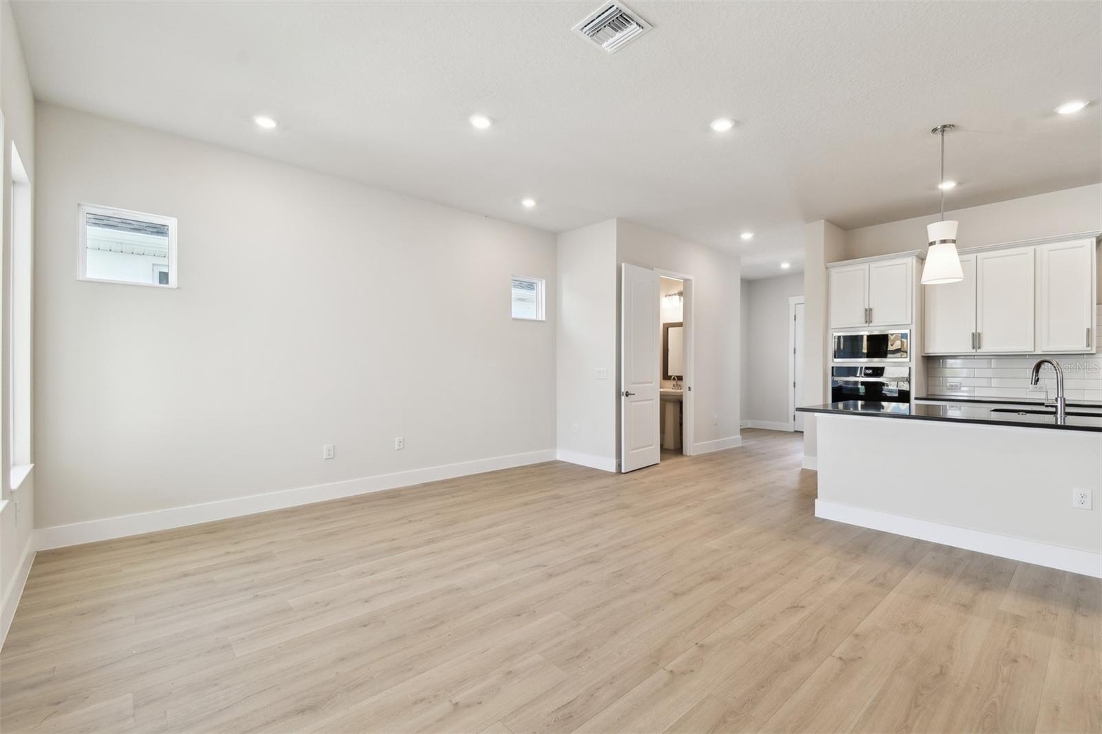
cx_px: 551
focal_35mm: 15
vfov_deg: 77.3
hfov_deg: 100.4
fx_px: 459
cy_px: 367
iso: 100
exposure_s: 1/8
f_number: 7.1
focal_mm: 10
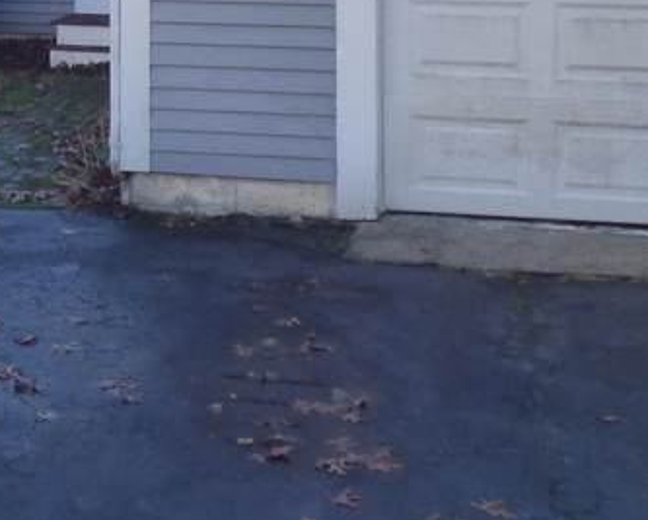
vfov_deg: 19.4
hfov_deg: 24.5
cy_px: -92
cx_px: 35
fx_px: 1440
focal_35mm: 75
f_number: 2.8
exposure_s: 1/320
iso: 160
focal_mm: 3.58
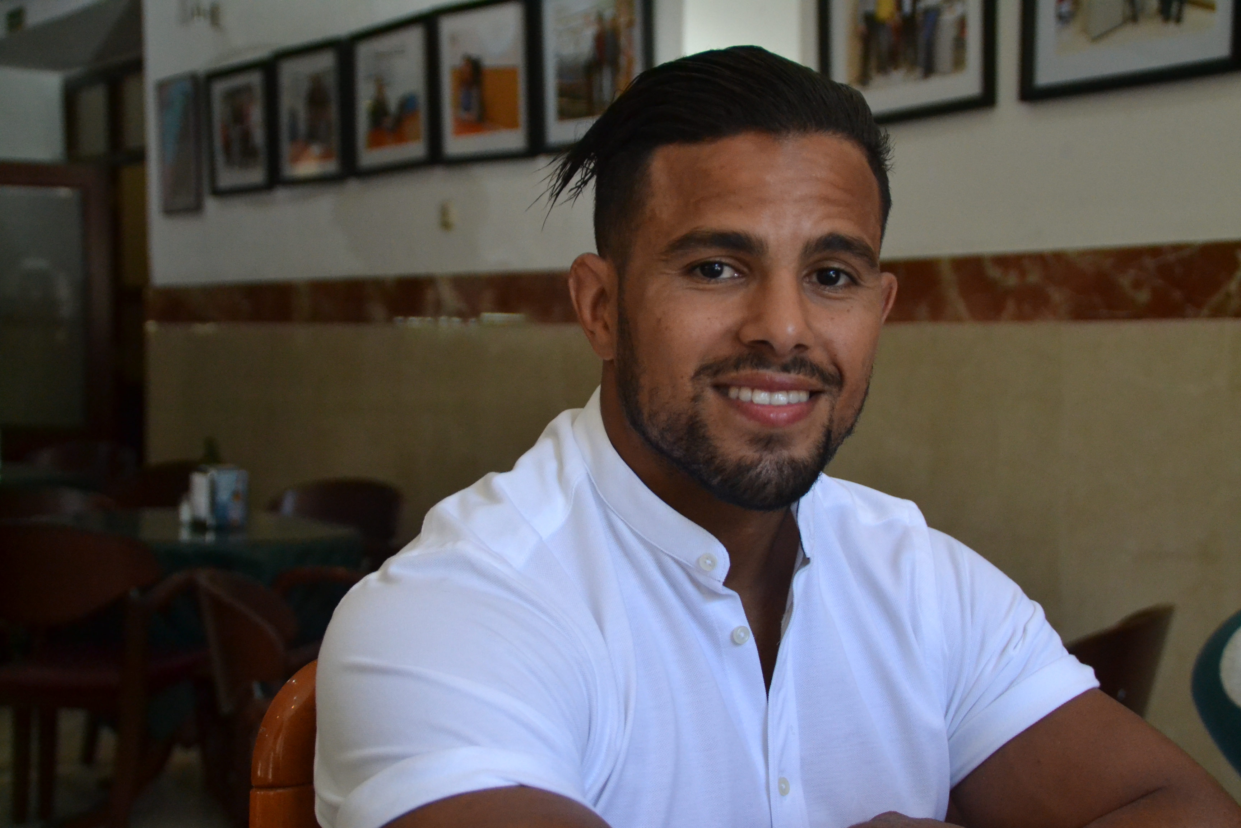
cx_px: 620
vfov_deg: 23.8
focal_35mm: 57
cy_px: 414
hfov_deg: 35.1
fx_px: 1965
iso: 2500
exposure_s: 1/500
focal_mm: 38
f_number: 4.5
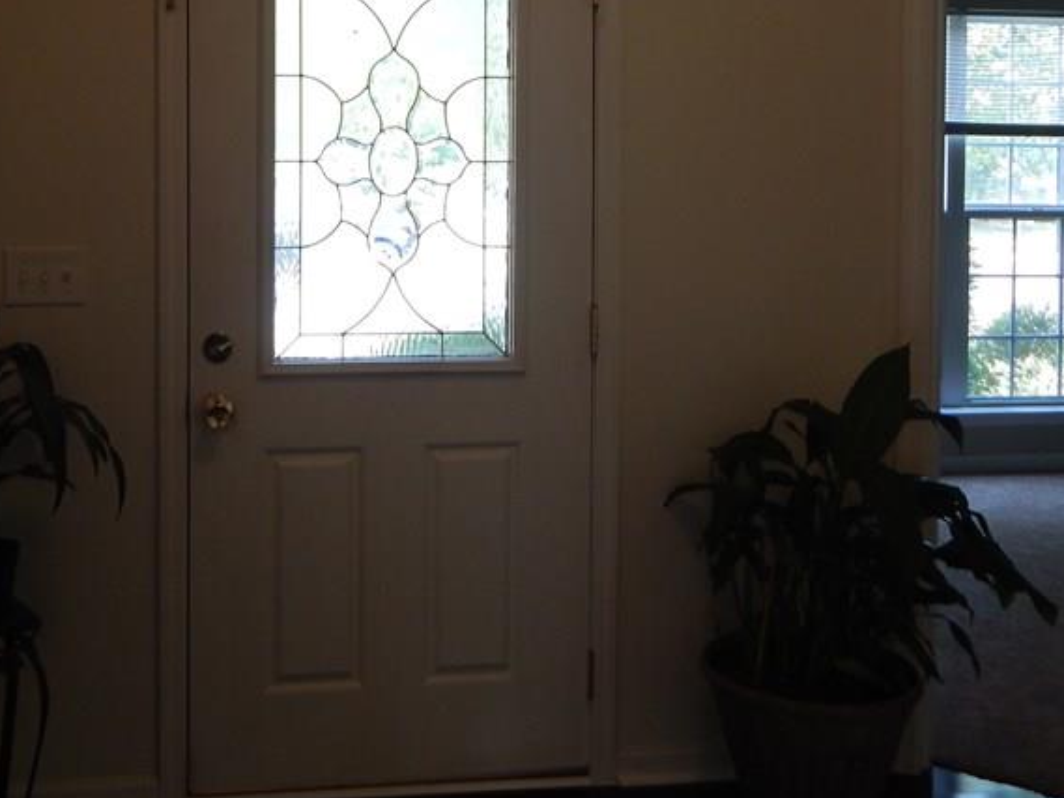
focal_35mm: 45
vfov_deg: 31.5
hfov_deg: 41.6
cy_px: 178
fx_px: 1383
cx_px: 376
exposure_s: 1/50
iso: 125
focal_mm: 4.5
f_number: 3.1
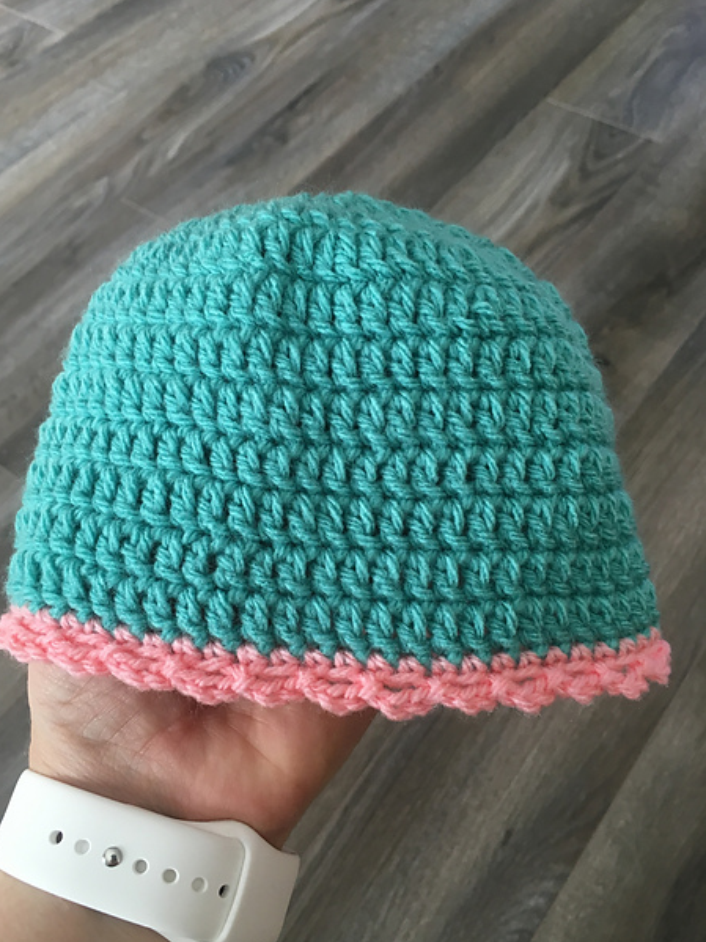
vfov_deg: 58.3
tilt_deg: -57.2
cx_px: 330
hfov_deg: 45.4
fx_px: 843
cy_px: 497
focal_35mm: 31
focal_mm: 4.15
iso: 64
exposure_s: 1/30
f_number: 2.2
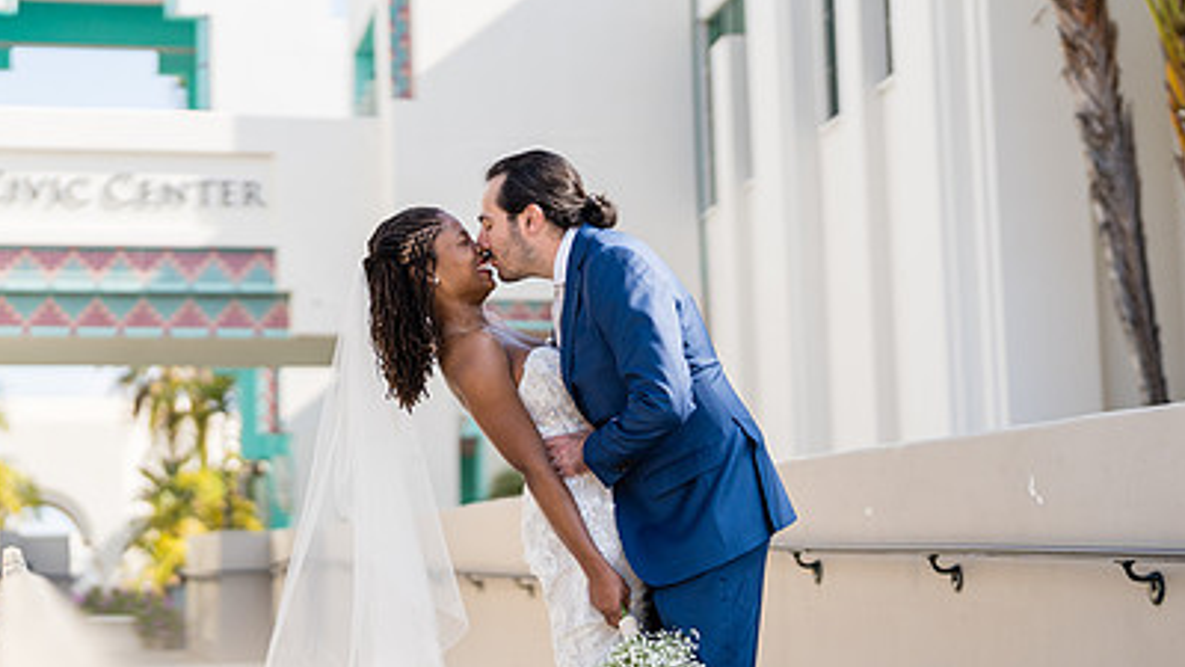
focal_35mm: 76
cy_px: 464
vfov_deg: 15.8
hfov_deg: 27.9
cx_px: 536
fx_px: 2388
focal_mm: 50
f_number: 1.2
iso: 100
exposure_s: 1/5000
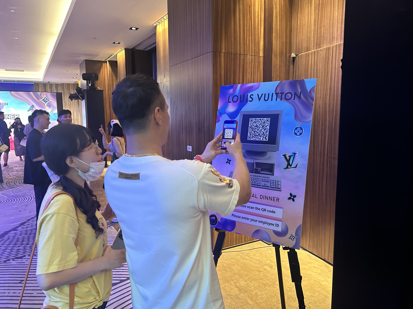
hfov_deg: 67.3
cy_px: 154
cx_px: 206
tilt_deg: -11.3
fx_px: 310
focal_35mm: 26
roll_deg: -1.5
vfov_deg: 53.1
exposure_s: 1/60
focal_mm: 5.7
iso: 250
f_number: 1.5
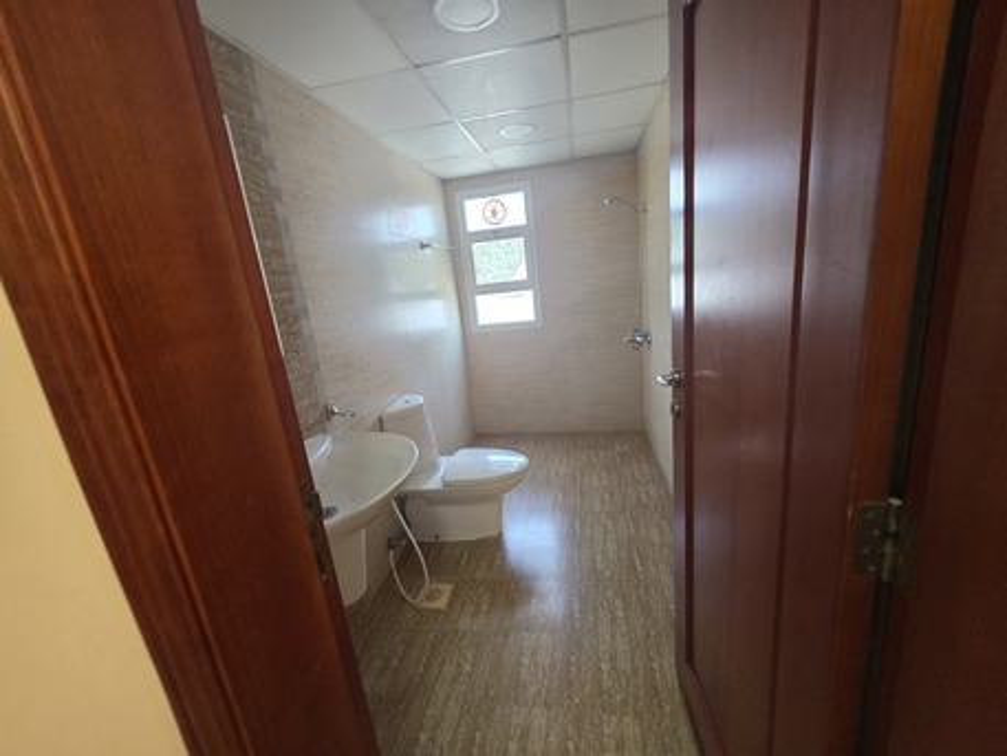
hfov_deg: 106.2
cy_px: 378
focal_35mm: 13
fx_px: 378
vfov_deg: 89.9
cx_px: 504
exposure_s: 1/60
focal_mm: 2.2
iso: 500
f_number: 1.9
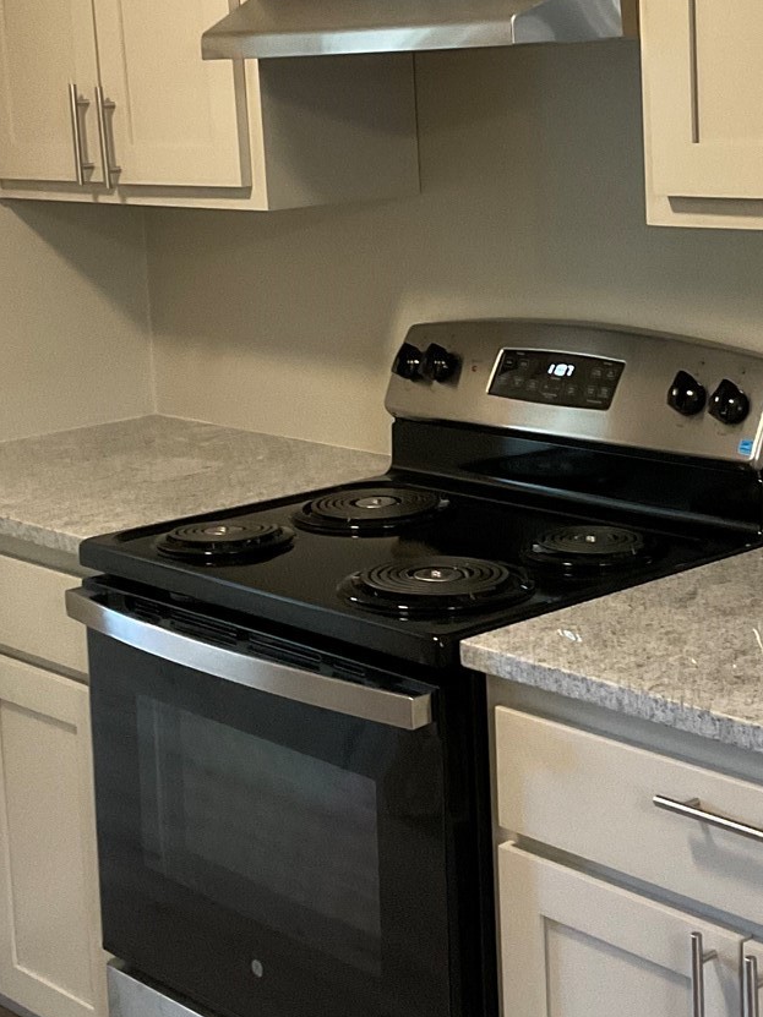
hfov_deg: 21.9
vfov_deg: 28.9
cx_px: 489
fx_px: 1970
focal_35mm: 67
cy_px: 382
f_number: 1.8
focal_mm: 3
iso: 250
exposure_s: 1/60
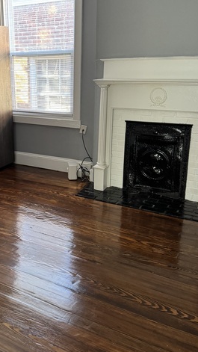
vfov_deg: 53.9
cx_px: 36
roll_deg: +2.4
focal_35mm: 37
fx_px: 345
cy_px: 160
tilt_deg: -14.4
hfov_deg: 31.1
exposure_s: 1/60
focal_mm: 6.76
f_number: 1.78
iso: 400
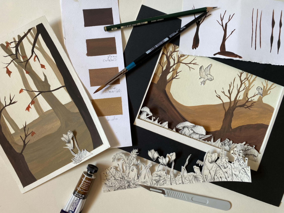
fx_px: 213
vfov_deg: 53.1
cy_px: 106
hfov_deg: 67.3
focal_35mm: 26
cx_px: 142
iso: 125
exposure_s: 1/121
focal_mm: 4.2
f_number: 1.8
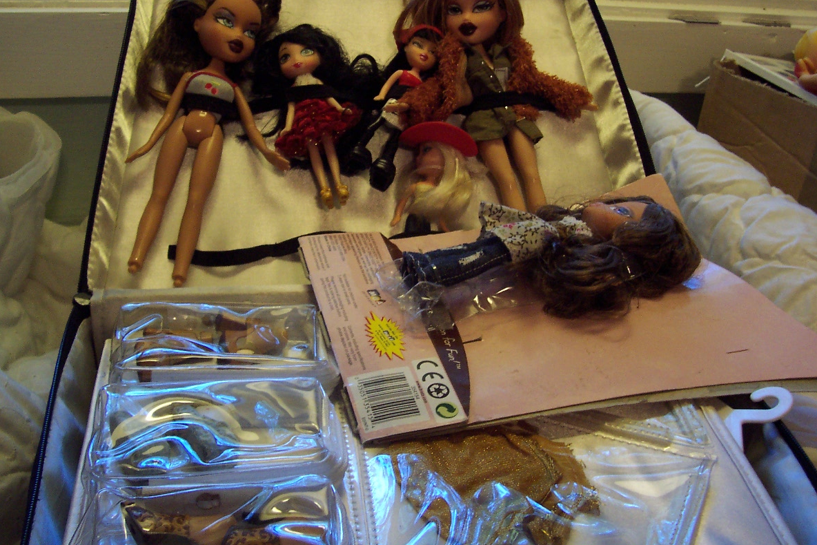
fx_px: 885
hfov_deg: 49.6
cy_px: 255
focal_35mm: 39
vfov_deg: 34.2
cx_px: 411
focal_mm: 5.6
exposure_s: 1/20
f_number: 2.8
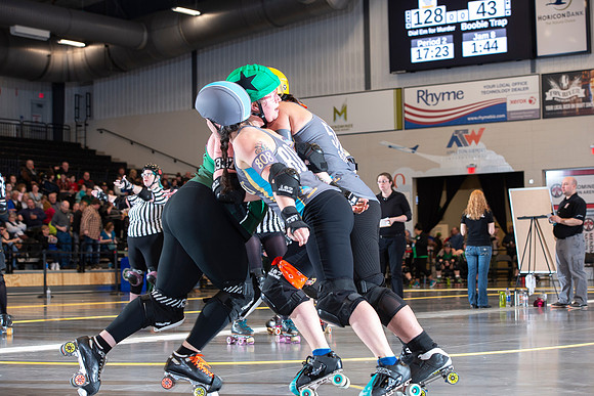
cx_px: 297
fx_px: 1287
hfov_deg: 26.0
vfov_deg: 17.5
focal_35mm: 78
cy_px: 198
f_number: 5.6
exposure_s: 1/160
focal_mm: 78
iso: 640
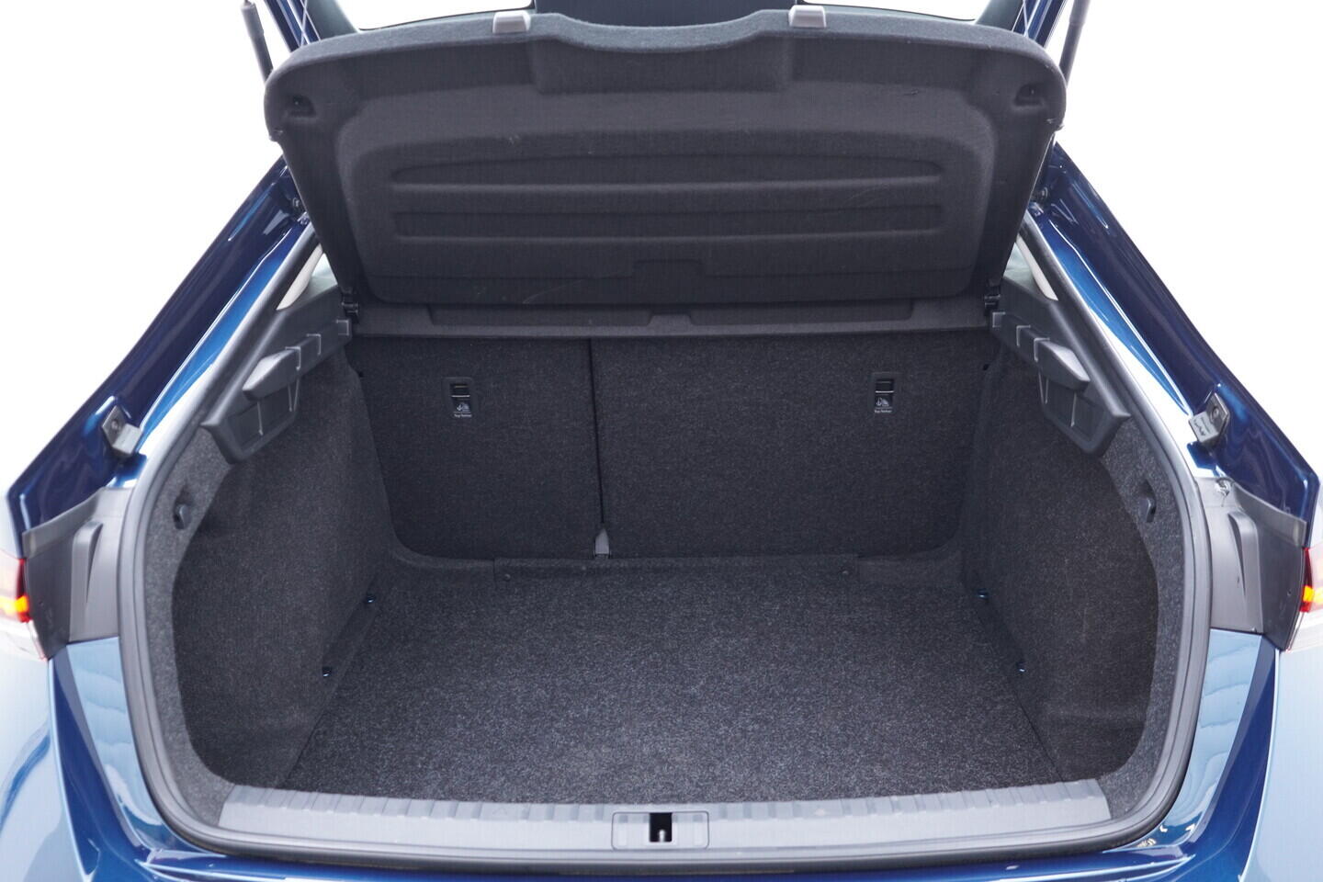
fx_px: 1323
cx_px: 662
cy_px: 441
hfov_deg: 53.1
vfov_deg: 36.9
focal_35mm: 36
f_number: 2.8
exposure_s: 1/40
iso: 640
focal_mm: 24
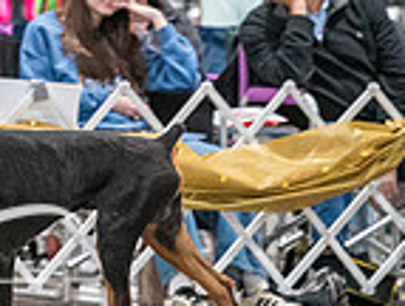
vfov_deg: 1.9
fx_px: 9125
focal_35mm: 778
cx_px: -201
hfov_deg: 2.5
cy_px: -47
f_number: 2.8
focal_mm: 200
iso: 6400
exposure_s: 1/250
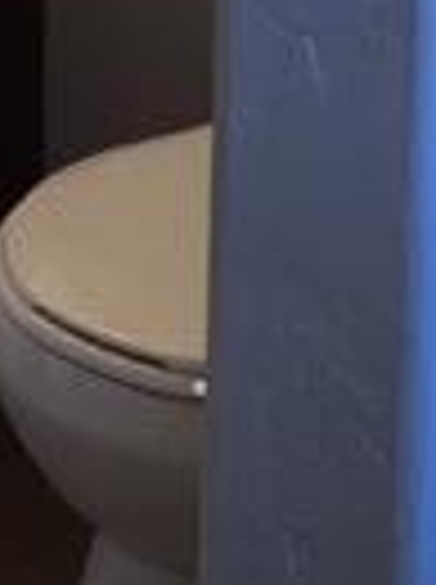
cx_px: -616
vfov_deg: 12.5
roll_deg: +2.8
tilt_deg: -8.1
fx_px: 2409
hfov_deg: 9.2
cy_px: -504
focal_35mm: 143
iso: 40
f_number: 2.2
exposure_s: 1/30
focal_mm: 4.15
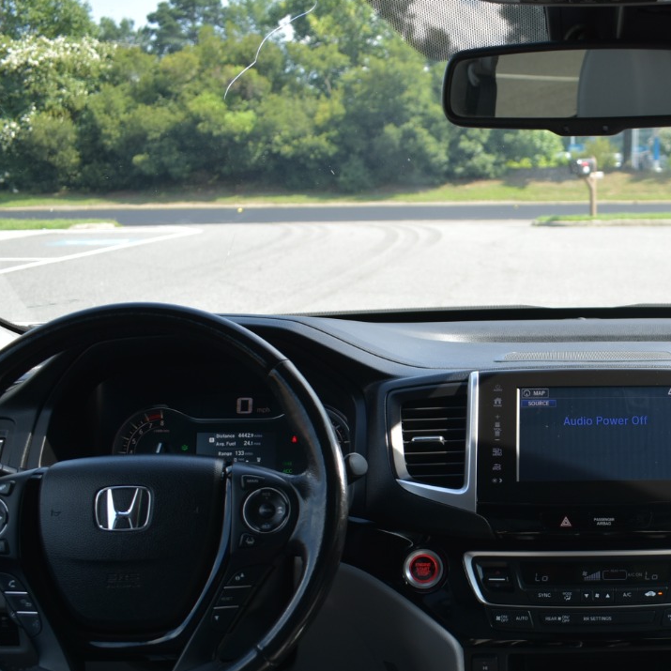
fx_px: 1140
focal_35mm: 52
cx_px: 604
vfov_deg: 32.4
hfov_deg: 31.3
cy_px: 471
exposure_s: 1/160
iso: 100
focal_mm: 18
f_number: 3.5
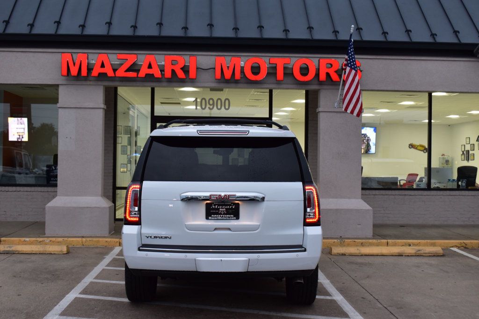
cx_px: 240
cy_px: 160
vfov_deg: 28.9
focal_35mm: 46
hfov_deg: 42.3
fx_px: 618
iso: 400
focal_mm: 31
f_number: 7.1
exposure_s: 1/30
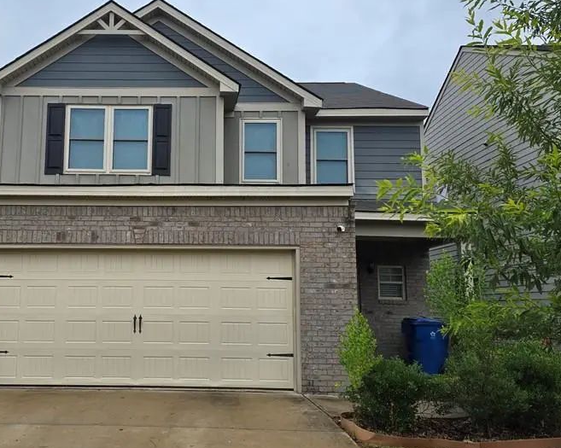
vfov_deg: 42.2
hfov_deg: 50.3
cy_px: 214
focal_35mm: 35
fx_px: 581
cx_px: 171
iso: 12
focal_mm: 6.3
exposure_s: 1/440
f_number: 1.7
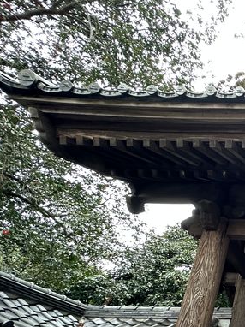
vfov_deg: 52.4
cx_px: 361
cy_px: 254
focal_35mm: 33
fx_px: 312
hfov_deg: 28.8
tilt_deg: +29.7
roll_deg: +0.4
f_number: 2.2
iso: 250
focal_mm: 2.22
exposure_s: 1/99
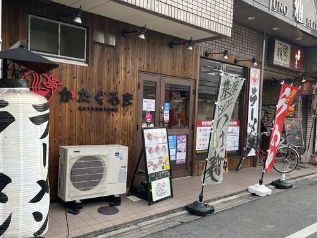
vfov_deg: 42.9
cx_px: 159
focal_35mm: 33
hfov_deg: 55.4
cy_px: 133
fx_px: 302
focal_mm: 4.2
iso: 80
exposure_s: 1/121
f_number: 1.6
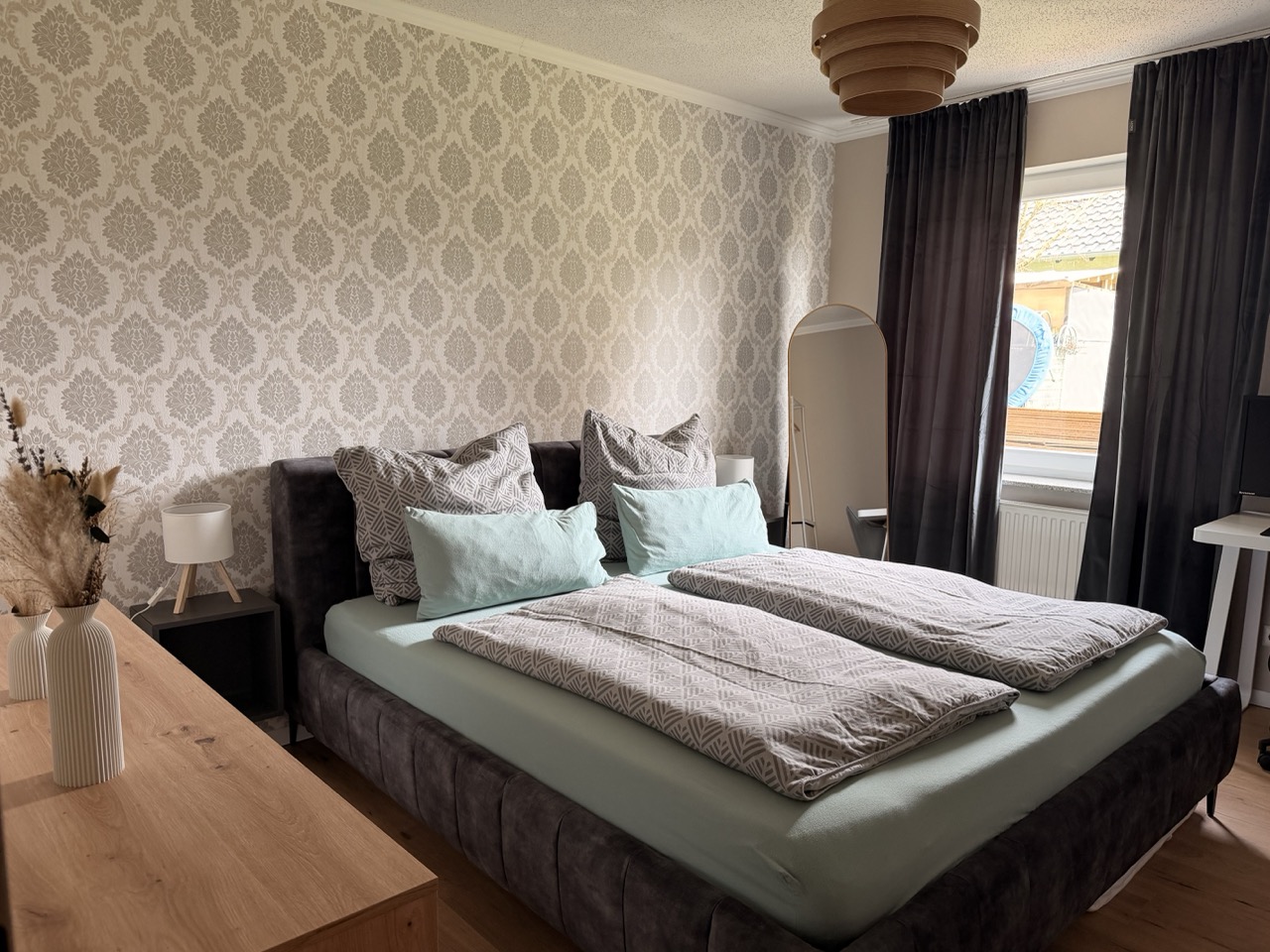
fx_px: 881
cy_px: 476
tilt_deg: -8.2
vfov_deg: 56.8
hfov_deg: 71.6
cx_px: 635
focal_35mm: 24
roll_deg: -0.5
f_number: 1.78
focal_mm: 6.76
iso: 200
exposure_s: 1/102
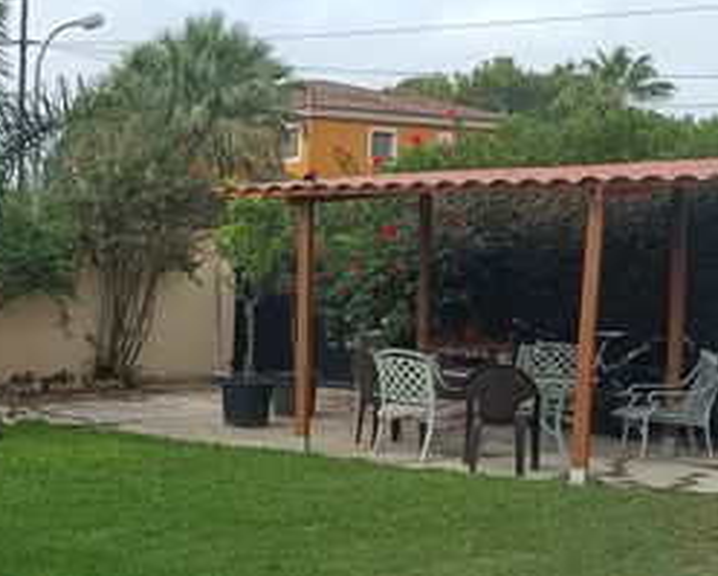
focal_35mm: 59
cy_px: 391
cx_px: -9
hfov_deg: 29.7
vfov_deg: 25.7
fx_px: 1255
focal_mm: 4.74
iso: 100
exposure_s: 1/341
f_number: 1.79
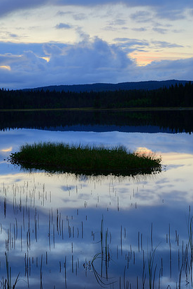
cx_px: 89
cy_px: 144
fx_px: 611
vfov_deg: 26.7
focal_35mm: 76
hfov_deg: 17.9
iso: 125
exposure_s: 1.6
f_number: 16
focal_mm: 70
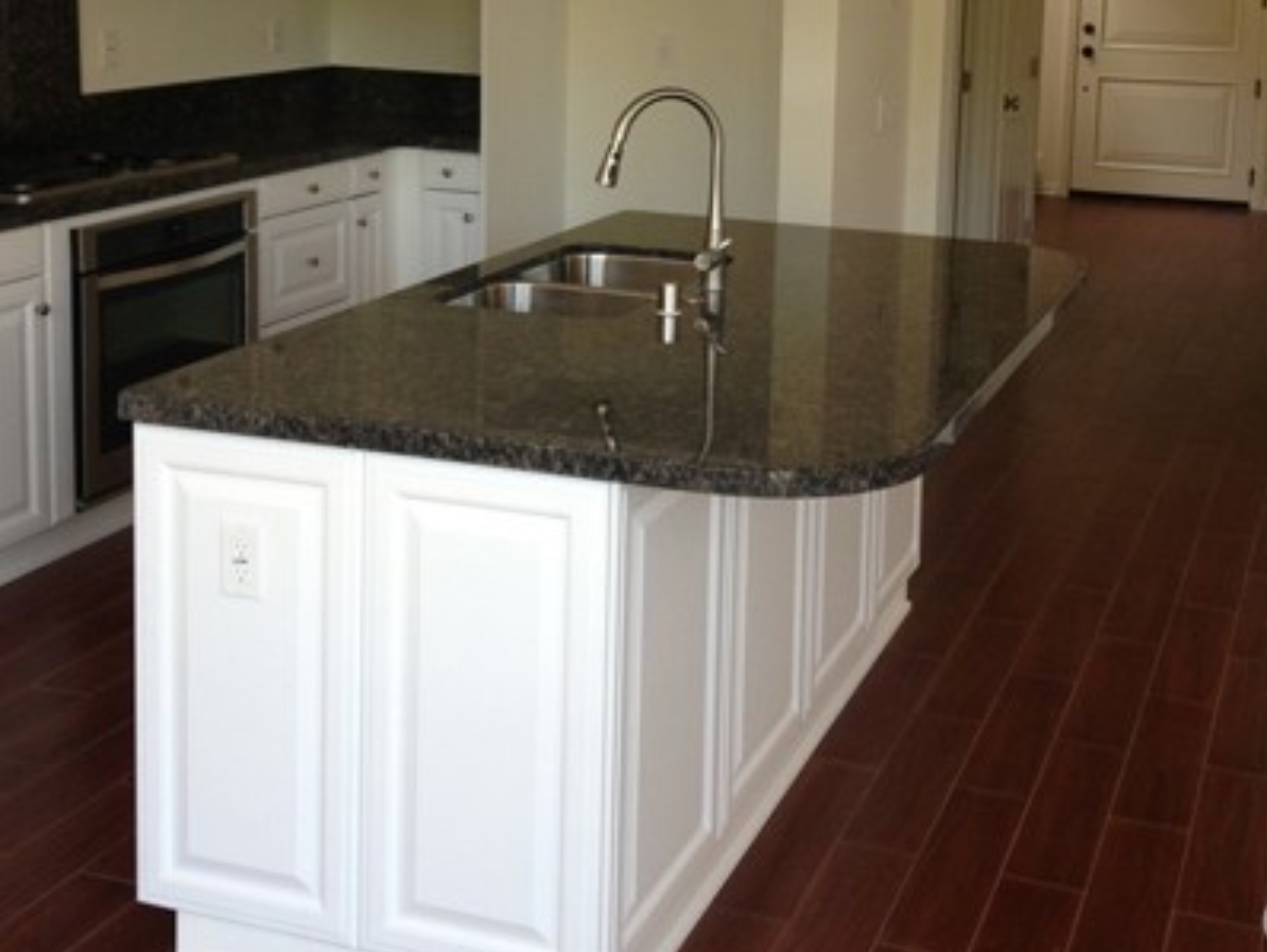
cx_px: 713
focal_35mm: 53
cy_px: 204
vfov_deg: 27.1
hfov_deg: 36.1
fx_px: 1941
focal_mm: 4.13
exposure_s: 1/20
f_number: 2.4
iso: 64
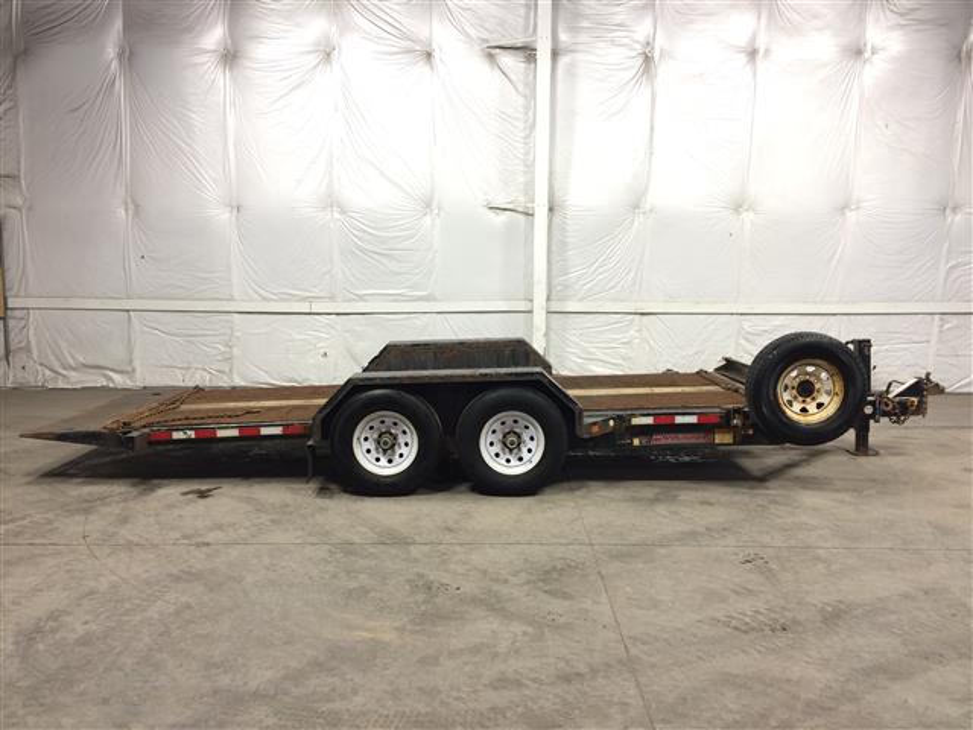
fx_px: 815
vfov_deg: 48.2
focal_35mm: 29
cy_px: 365
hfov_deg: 61.7
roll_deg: +1.1
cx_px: 486
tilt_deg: -8.2
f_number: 2.2
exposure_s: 1/30
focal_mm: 4.15
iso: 80
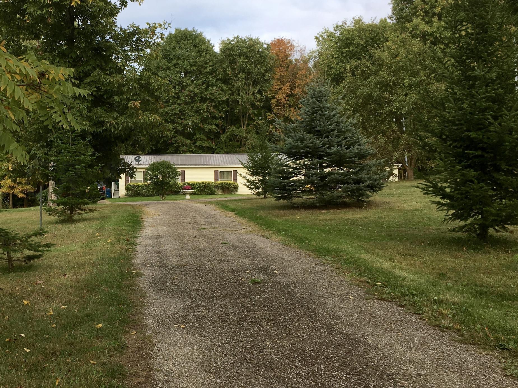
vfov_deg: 30.9
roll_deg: -0.2
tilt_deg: +0.8
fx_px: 703
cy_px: 179
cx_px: 107
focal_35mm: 47
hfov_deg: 38.9
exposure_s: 1/349
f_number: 2.2
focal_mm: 4.15
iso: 25
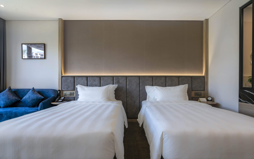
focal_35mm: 17
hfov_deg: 94.3
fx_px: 118
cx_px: 131
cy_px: 81
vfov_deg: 68.0
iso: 200
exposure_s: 1/25
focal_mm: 16
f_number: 7.1
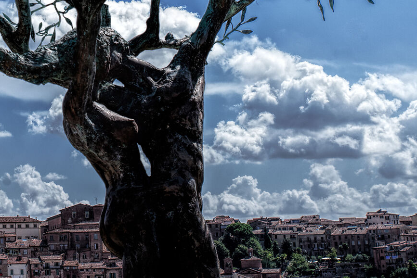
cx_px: 15
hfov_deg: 20.4
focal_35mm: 97
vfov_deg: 13.7
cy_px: -50
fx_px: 1124
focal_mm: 35
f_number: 11
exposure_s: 1/100
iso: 100
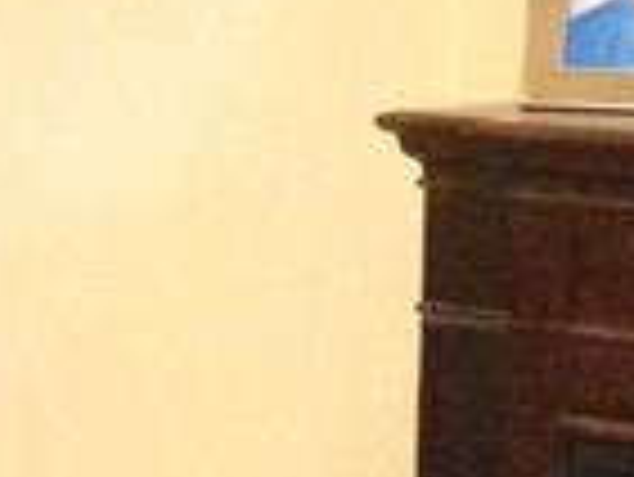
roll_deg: -0.1
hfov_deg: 8.1
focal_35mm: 240
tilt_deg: -8.5
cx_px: -171
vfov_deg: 6.2
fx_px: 4399
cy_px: 297
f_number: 2.4
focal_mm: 4.12
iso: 400
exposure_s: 1/20
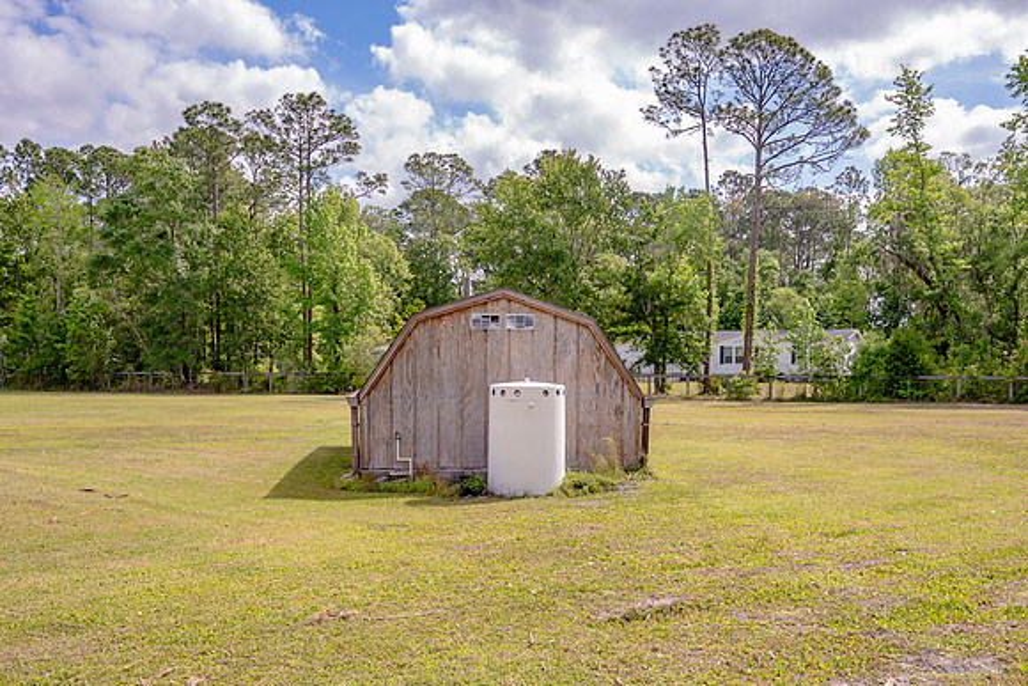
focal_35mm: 33
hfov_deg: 56.6
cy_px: 457
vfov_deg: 39.2
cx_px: 564
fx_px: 952
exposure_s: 1/4000
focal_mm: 25
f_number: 2.8
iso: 400
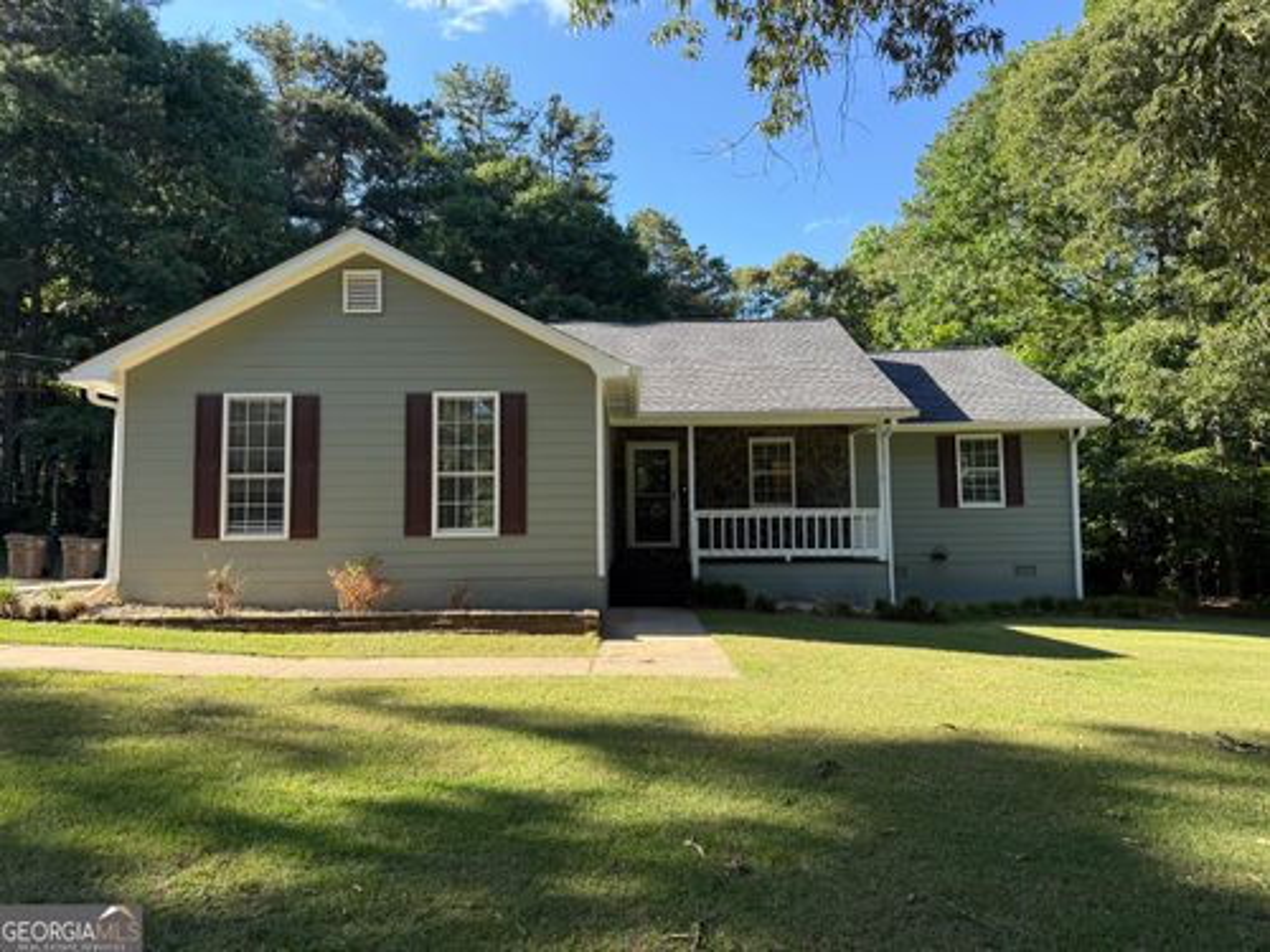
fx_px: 881
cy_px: 476
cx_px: 635
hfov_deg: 71.6
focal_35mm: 24
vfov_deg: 56.8
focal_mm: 6.76
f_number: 1.78
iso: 80
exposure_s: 1/1122
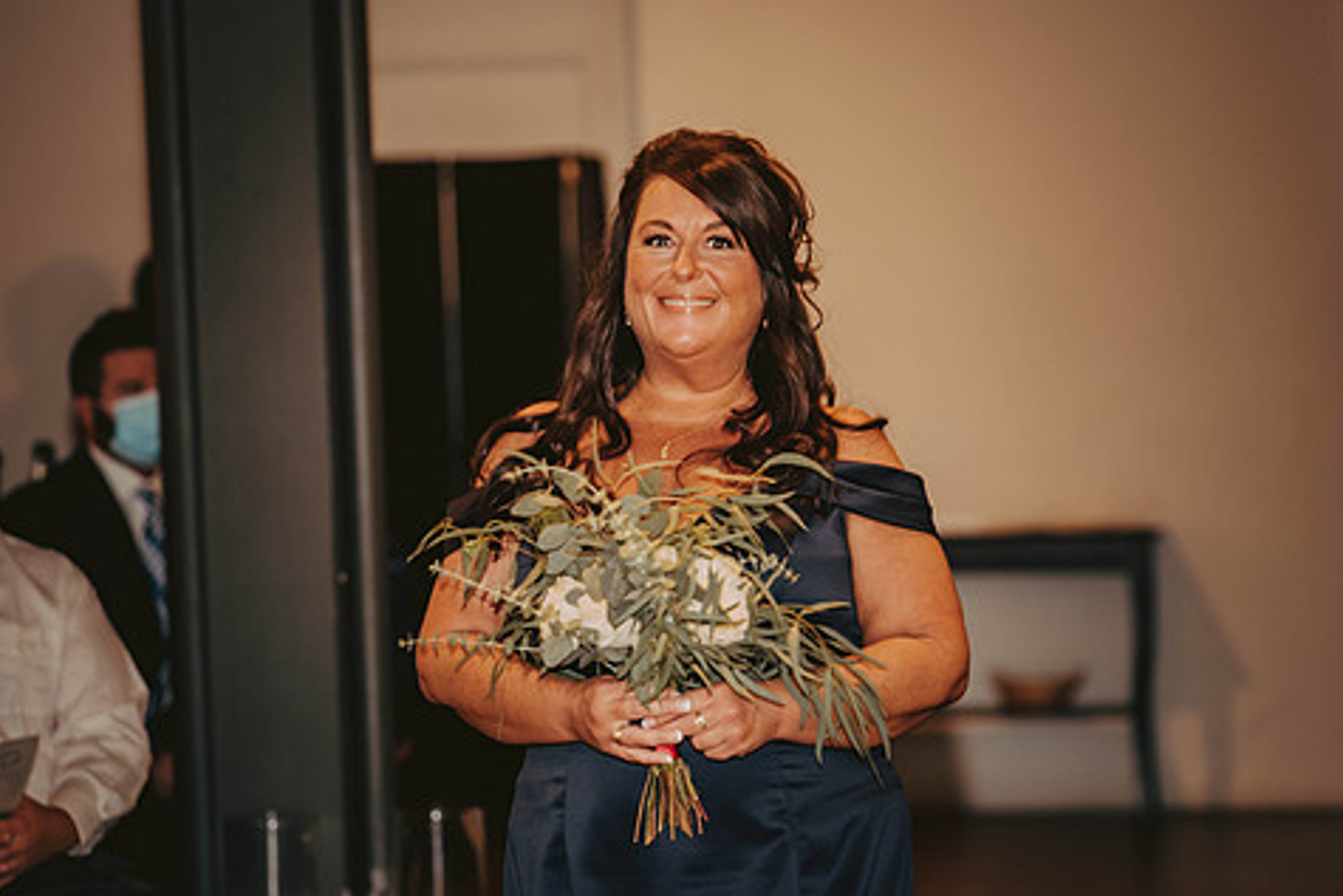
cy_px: 476
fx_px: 6157
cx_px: 647
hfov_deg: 12.4
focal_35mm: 165
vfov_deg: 8.3
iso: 500
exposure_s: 1/60
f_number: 3.2
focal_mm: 135
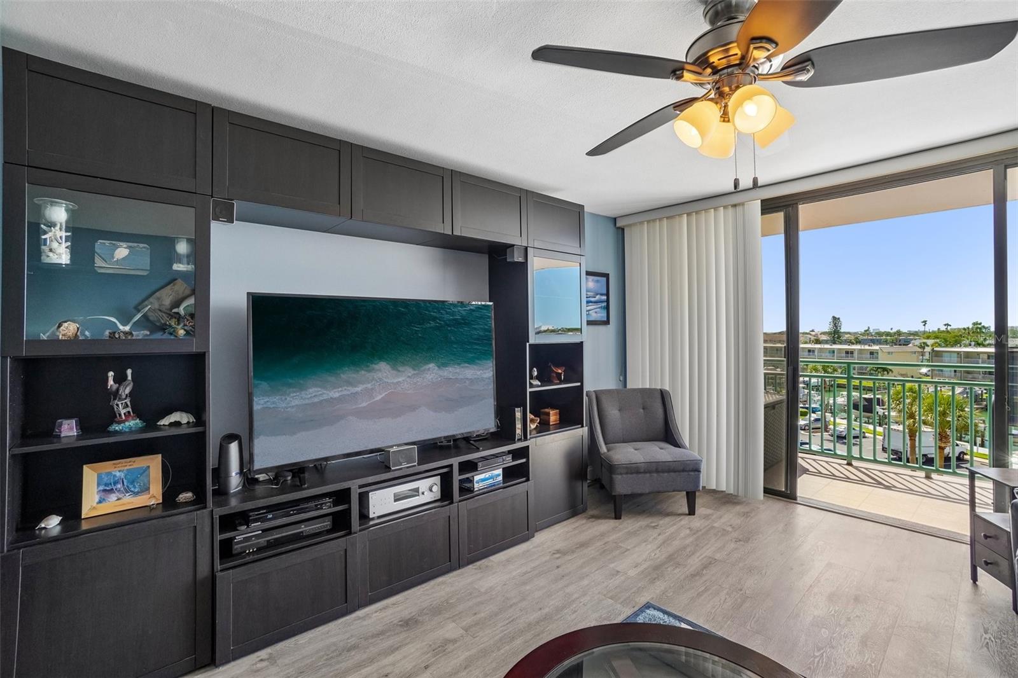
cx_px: 509
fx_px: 424
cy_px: 339
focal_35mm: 15
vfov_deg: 77.3
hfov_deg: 100.4
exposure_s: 1/30
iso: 400
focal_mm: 10
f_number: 8
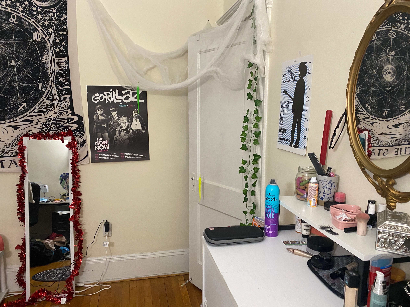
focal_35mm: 26
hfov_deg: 67.3
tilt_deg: -7.9
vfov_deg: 53.1
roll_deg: +0.3
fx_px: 308
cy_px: 154
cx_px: 205
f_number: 1.8
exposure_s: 1/60
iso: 500
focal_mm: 4.25
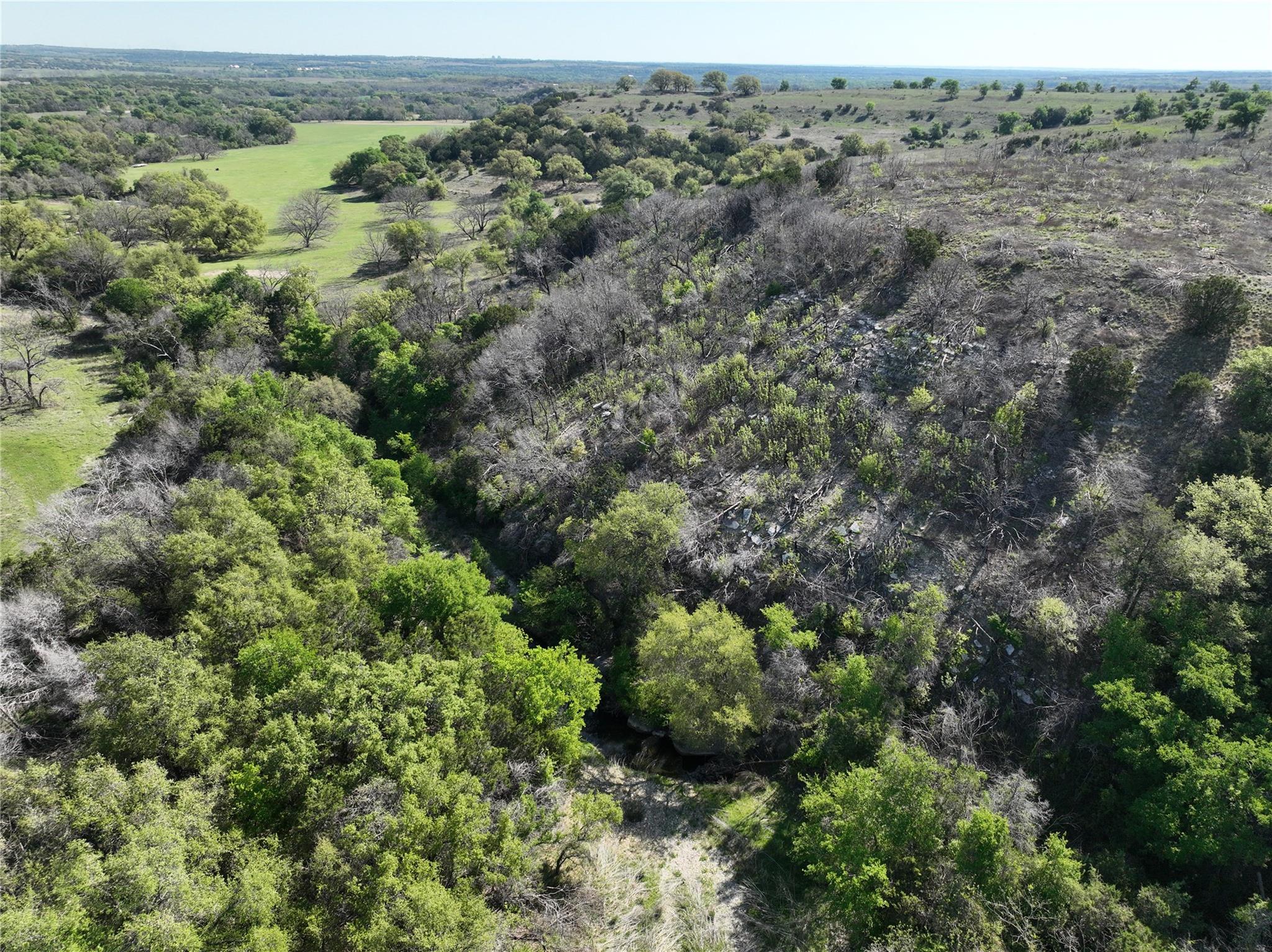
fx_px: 881
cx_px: 636
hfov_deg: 71.6
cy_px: 476
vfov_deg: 56.8
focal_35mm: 24
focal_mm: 12.29
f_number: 2.8
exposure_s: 1/2000
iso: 220
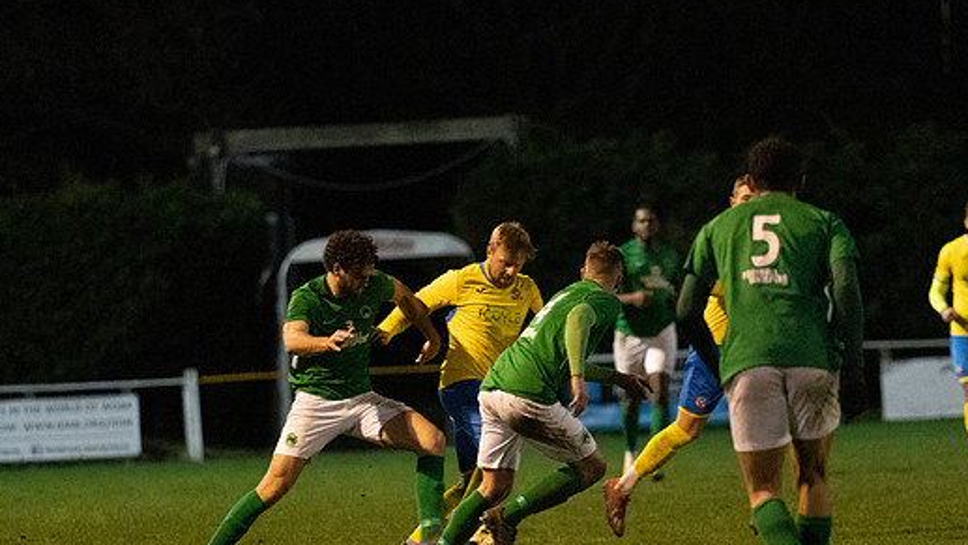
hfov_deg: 5.1
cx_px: 451
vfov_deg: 2.9
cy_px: 396
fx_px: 10833
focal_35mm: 422
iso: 5000
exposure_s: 1/640
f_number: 2.8
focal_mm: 200
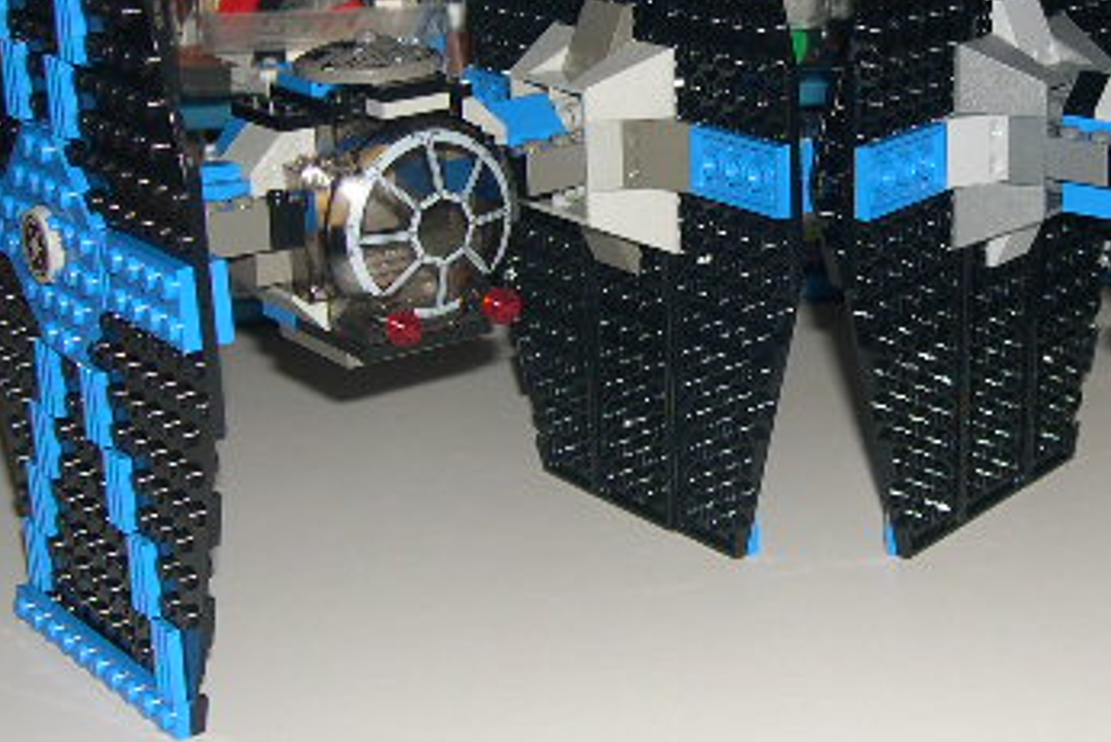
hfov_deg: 27.4
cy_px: 238
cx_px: 806
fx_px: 2254
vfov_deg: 18.6
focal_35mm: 73
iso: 100
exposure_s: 1/60
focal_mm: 8
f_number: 2.8
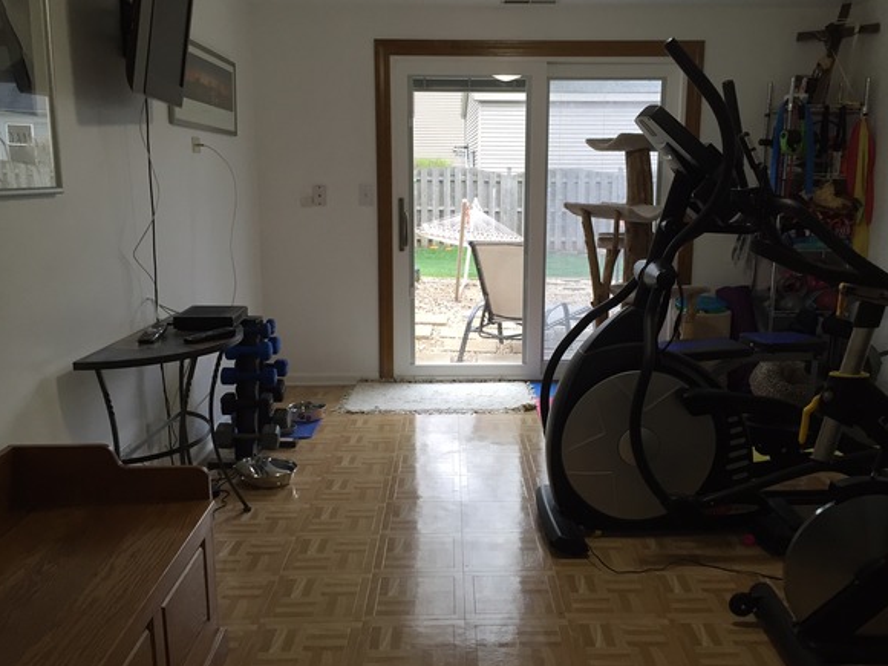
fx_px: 821
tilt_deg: -11.8
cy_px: 331
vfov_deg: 44.2
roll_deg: -0.7
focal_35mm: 32
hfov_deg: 56.8
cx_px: 473
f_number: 2.2
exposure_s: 1/30
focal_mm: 4.15
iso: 40
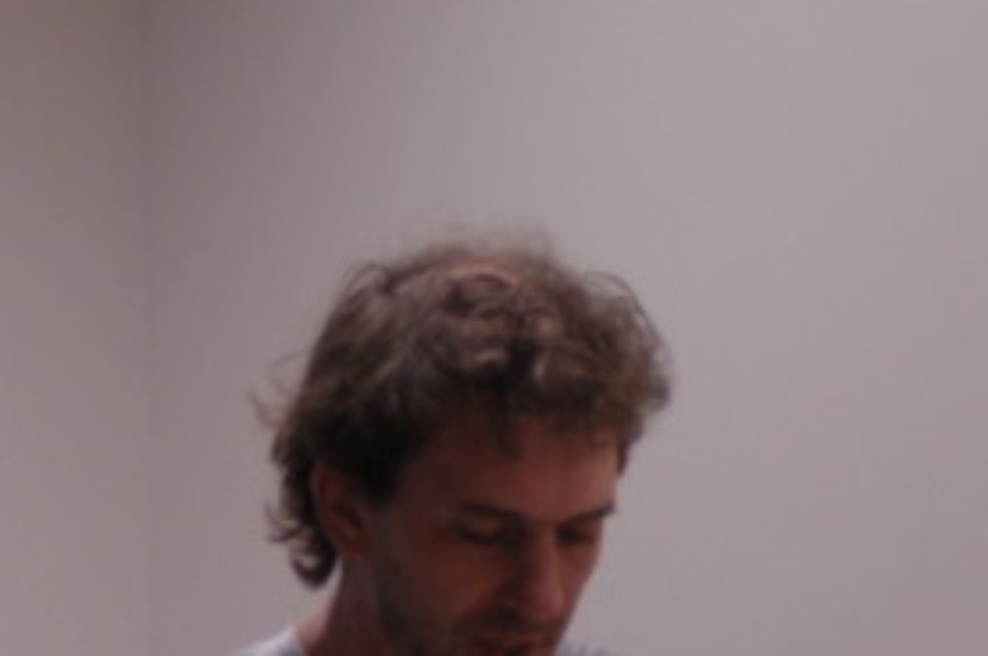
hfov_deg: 7.4
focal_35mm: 277
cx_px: 332
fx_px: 7593
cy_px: 588
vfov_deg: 4.9
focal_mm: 50
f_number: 1.8
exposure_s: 1/200
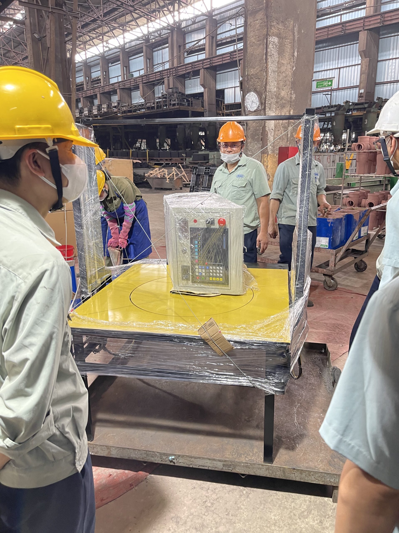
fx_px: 384
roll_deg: -1.9
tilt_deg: -17.4
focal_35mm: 25
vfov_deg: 69.4
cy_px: 266
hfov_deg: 54.9
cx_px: 200
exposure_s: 1/50
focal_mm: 5.1
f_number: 1.6
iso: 80
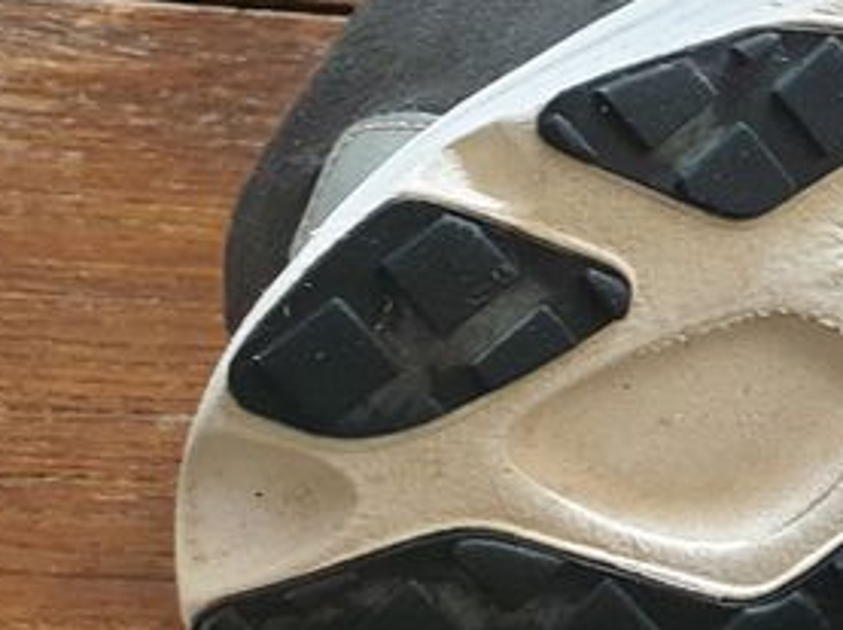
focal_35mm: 94
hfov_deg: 17.4
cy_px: 289
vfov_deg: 15.7
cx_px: 1476
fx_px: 2286
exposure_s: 1/25
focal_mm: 4.3
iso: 320
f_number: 2.4
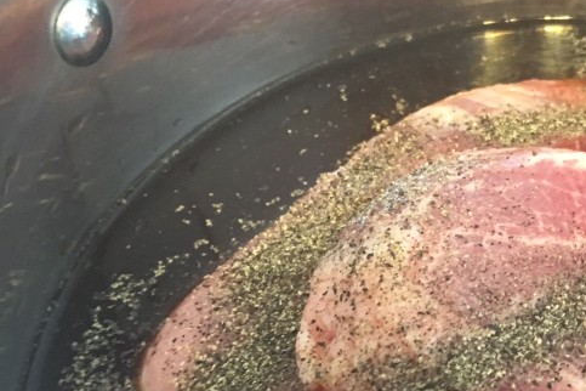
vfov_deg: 20.8
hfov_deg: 29.4
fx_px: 1042
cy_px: 353
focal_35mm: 64
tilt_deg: -52.1
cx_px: 582
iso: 200
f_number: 2.2
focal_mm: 4.15
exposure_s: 1/24
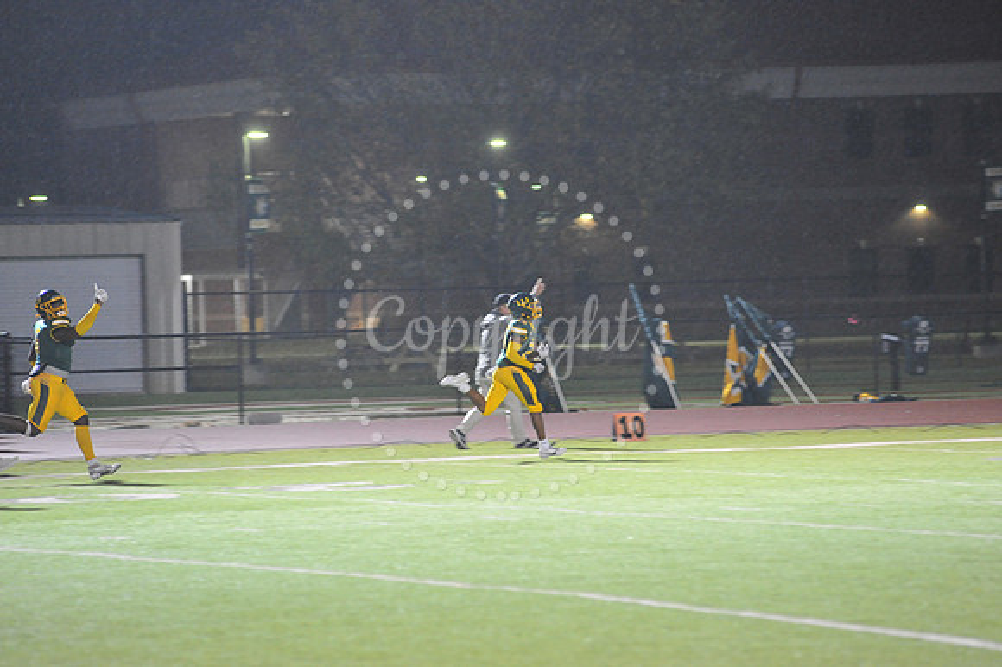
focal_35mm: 200
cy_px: 334
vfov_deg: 6.9
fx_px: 5563
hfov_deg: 10.3
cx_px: 501
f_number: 4
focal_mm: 200
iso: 4000
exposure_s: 1/160
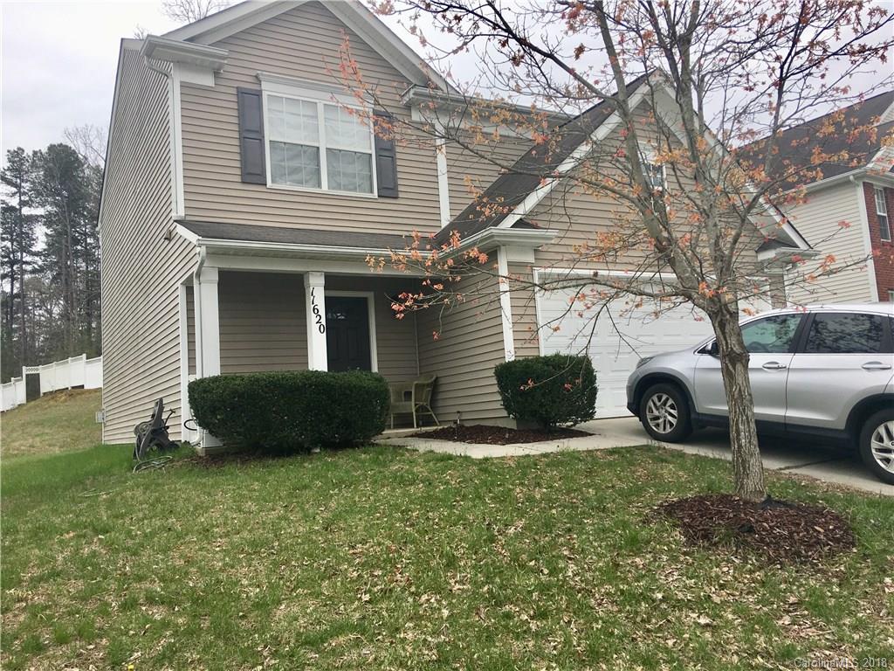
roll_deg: +3.1
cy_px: 336
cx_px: 447
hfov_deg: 61.7
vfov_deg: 48.2
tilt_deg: +7.0
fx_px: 749
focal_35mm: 29
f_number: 2.2
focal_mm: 4.15
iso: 25
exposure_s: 1/538
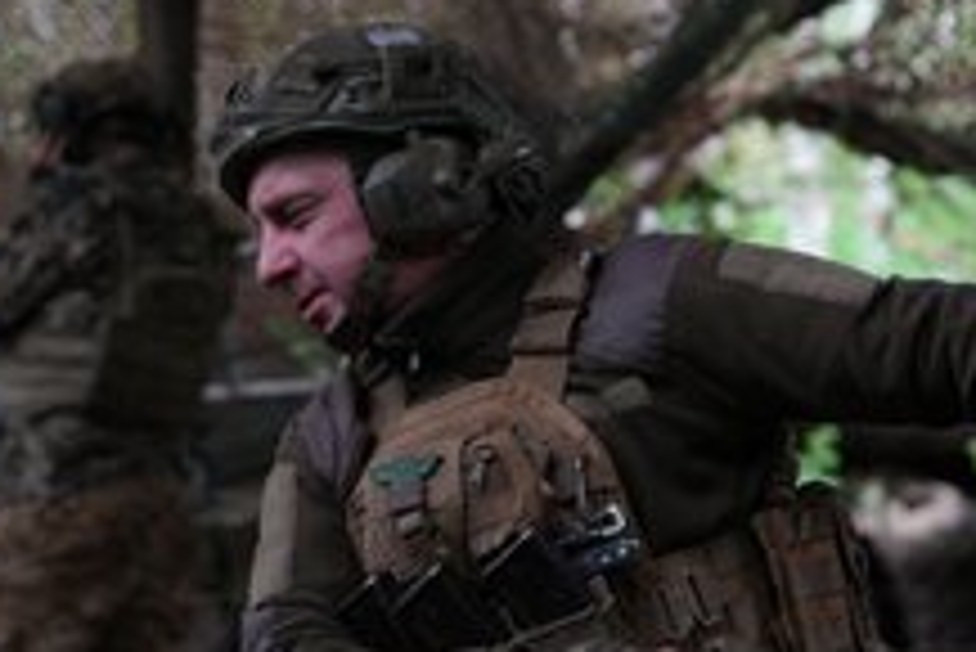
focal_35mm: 92
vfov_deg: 14.9
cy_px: 429
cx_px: 765
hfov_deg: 21.9
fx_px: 2496
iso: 1000
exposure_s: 1/250
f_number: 2.8
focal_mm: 50
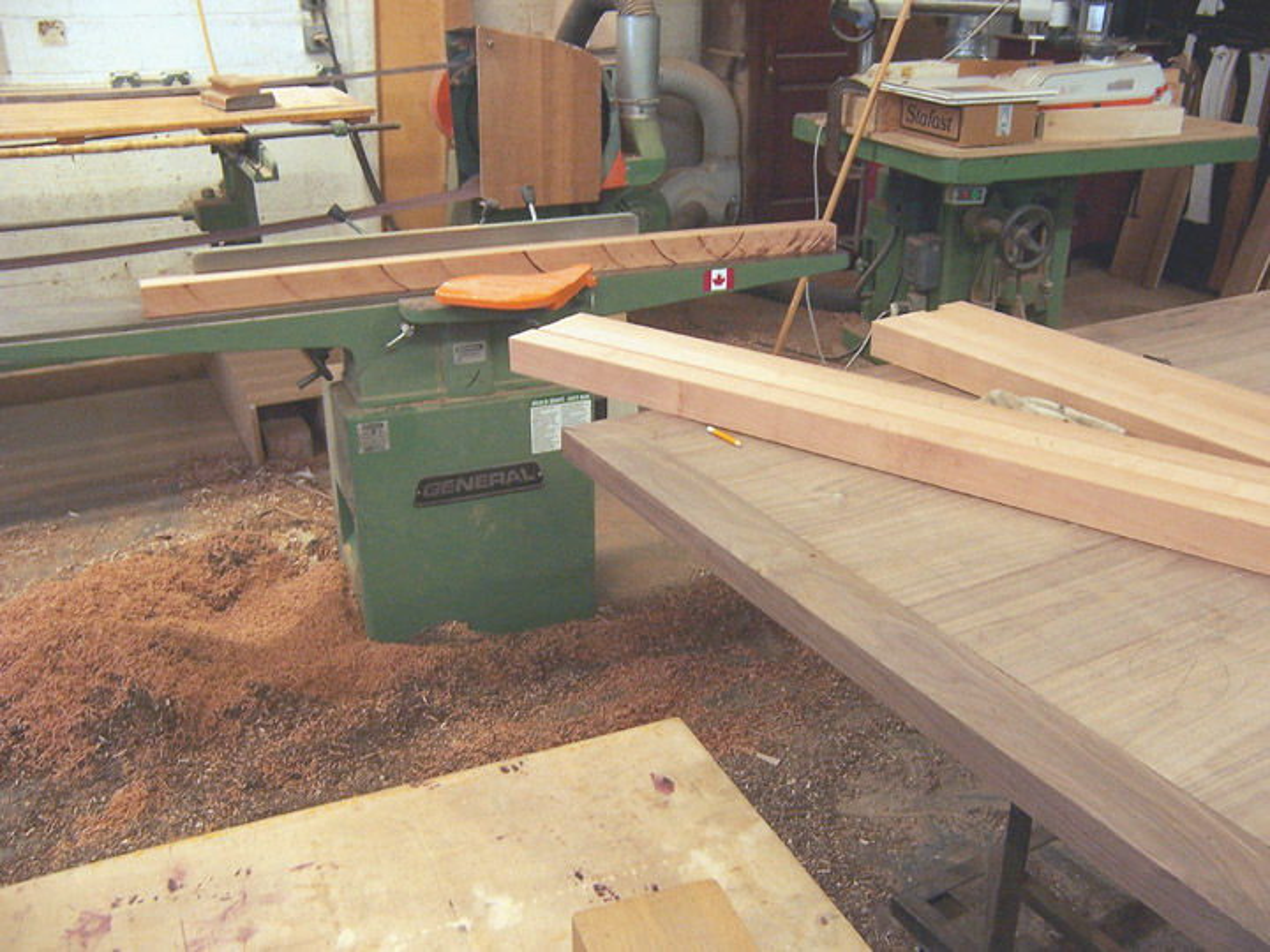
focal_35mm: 33
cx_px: 635
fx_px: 1211
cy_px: 476
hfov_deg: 55.4
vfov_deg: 42.9
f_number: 3.4
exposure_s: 1/15
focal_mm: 5.5
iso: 140
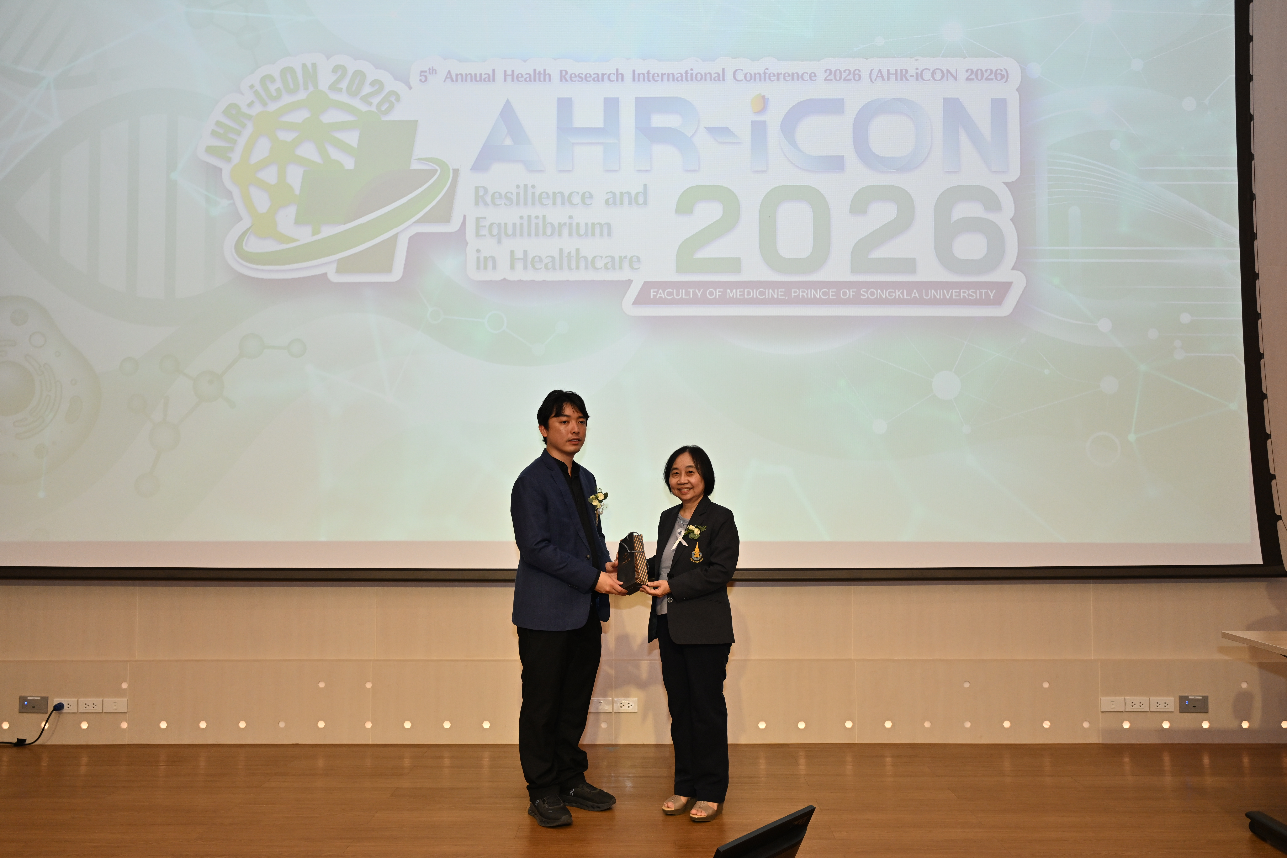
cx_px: 644
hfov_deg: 59.5
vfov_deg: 41.7
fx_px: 1126
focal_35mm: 32
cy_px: 429
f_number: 4
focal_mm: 31.5
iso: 800
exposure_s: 1/200
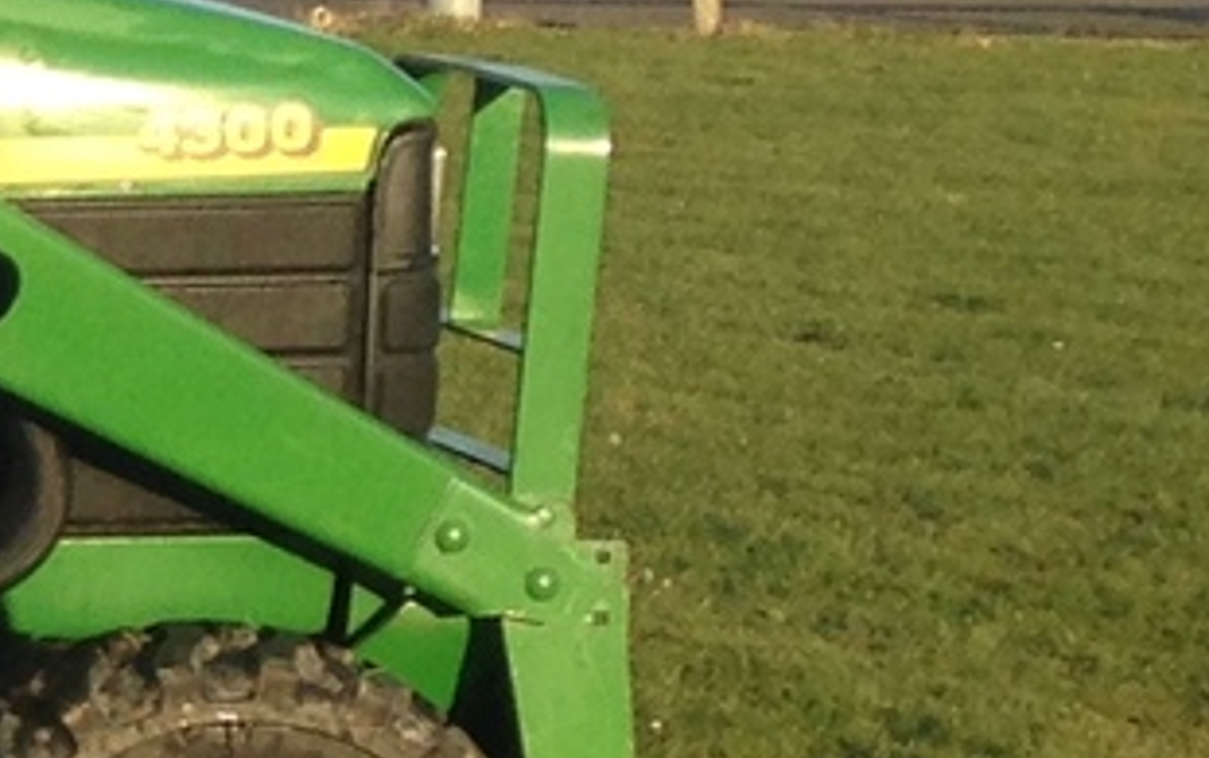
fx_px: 7585
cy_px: 260
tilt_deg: -6.2
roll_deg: +0.9
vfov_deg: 5.7
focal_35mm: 230
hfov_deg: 8.6
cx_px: -1349
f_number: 2.4
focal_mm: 4.12
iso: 50
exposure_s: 1/638
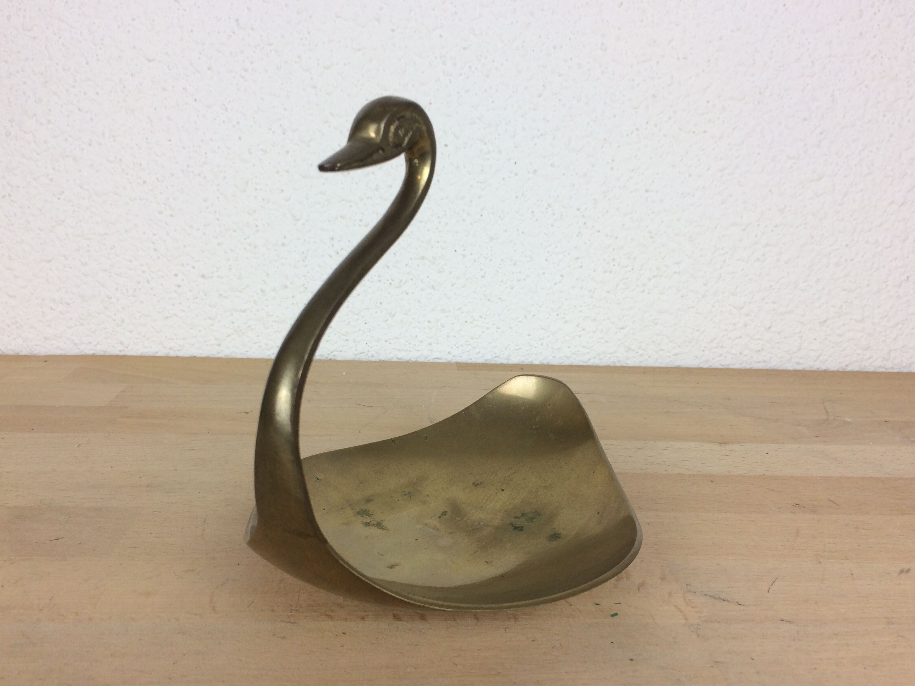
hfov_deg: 60.0
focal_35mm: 30
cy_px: 340
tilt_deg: -11.4
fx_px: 793
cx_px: 450
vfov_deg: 46.8
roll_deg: -1.9
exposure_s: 1/100
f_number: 2.2
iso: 50
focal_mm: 4.15
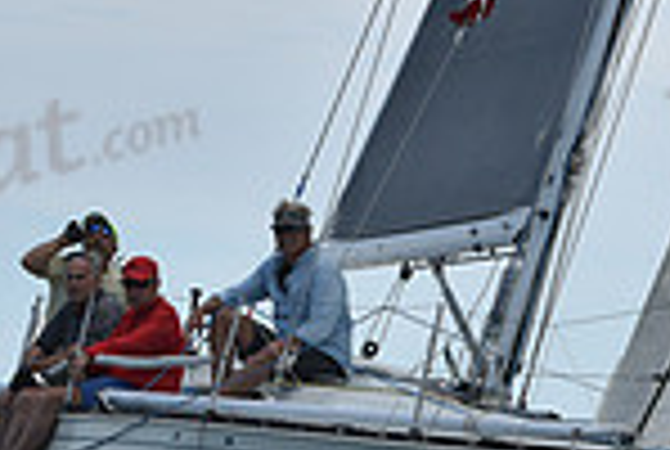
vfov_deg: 4.2
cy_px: 358
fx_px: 6154
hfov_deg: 6.2
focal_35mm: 330
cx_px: 436
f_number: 10
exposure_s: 1/1000
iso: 320
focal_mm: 85
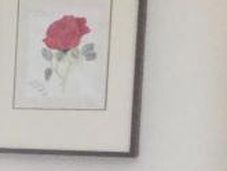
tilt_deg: -7.7
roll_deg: +0.5
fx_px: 1260
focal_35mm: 192
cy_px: 232
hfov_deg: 8.6
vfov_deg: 7.6
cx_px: -442
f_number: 2.4
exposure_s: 1/30
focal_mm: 3.3
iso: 32
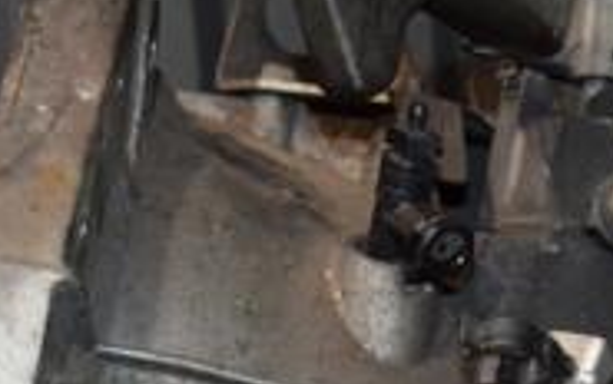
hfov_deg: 17.4
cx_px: 487
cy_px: 583
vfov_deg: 10.6
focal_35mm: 119
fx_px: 1990
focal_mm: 24
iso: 800
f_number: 5
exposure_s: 1/60
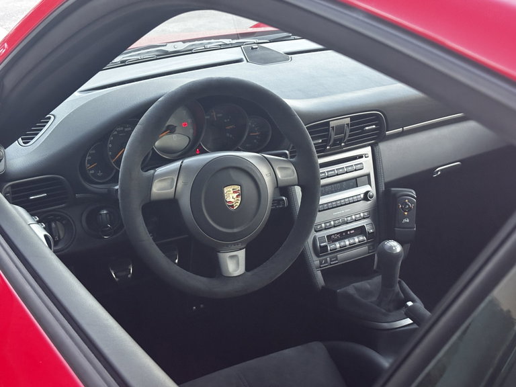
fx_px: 775
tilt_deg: -24.3
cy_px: 194
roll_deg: +0.8
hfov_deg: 36.8
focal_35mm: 52
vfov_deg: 28.0
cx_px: 258
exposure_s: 1/33
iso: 200
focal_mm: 5.96
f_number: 1.6
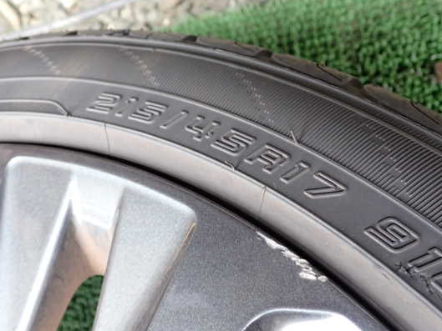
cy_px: 167
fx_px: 434
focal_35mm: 34
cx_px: 217
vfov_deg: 41.8
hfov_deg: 53.9
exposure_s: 1/30
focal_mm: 5.4
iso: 500
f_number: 2.3
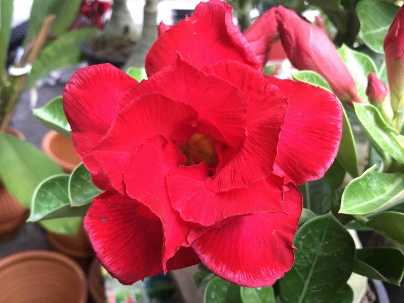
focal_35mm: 31
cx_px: 202
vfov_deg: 45.4
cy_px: 152
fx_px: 362
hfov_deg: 58.4
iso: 32
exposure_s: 1/50
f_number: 2.4
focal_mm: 3.3
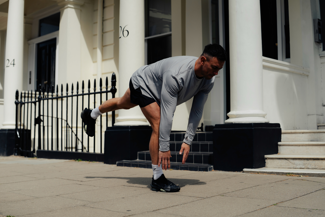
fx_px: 451
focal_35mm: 50
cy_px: 108
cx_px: 162
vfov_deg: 27.0
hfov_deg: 39.6
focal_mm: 50
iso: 100
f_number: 3.2
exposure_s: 1/4000
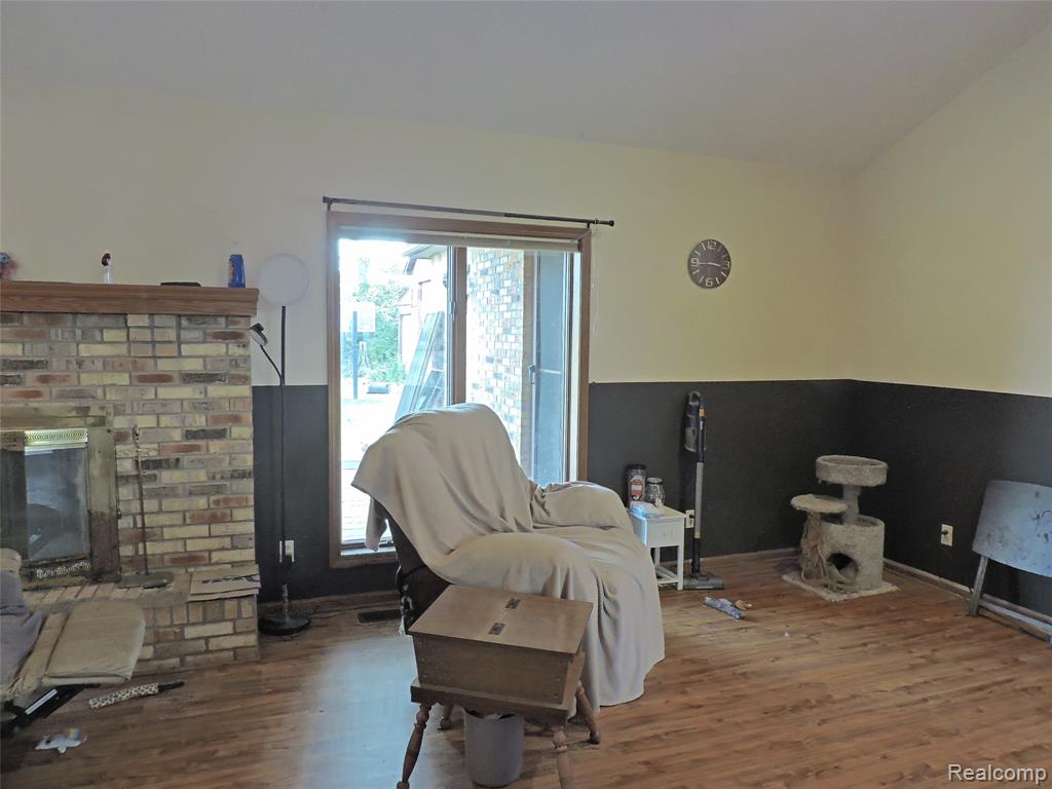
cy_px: 394
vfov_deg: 56.8
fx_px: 729
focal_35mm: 24
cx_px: 526
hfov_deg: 71.6
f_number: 3
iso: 800
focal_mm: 4.3
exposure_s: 1/25
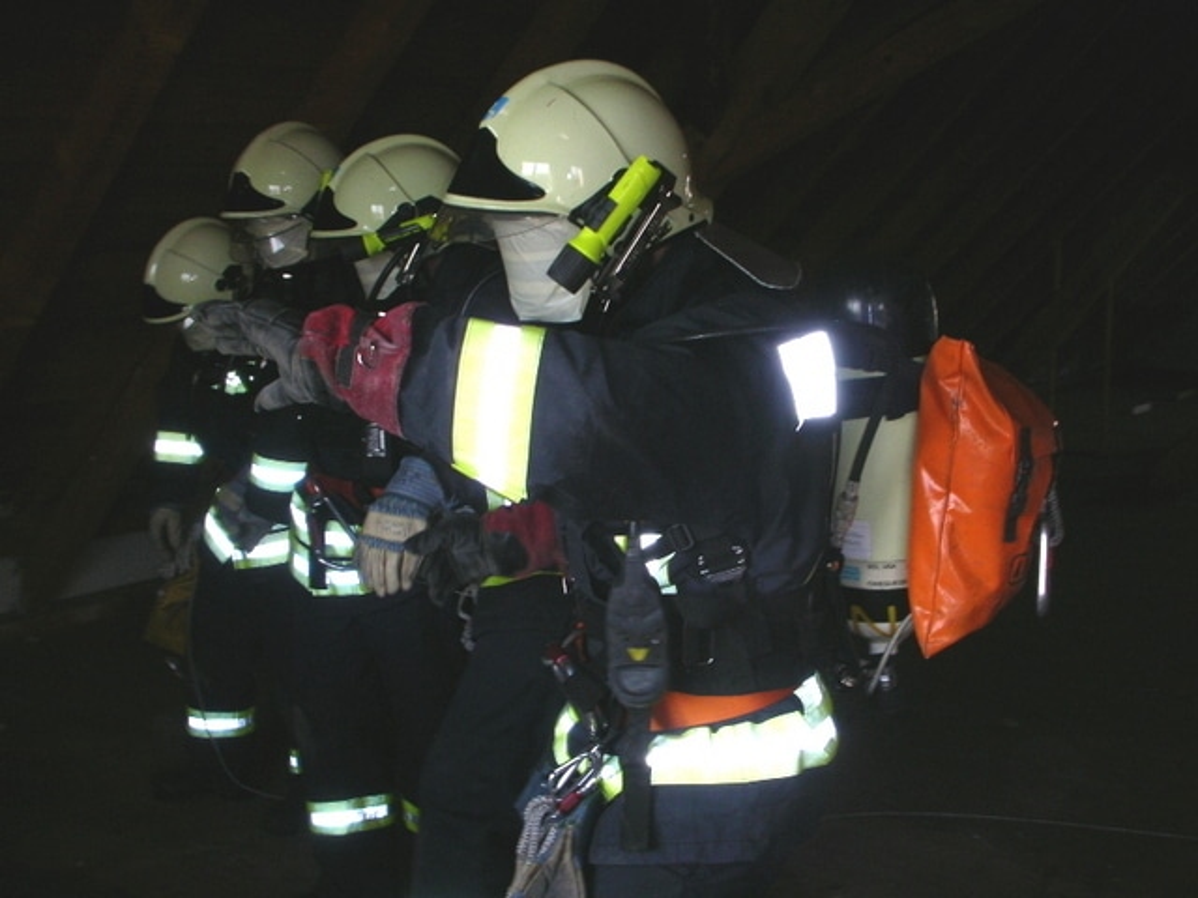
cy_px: 449
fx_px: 1592
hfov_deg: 41.2
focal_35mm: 46
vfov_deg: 31.5
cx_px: 599
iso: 50
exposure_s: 1/60.1
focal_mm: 7.7
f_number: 3.5
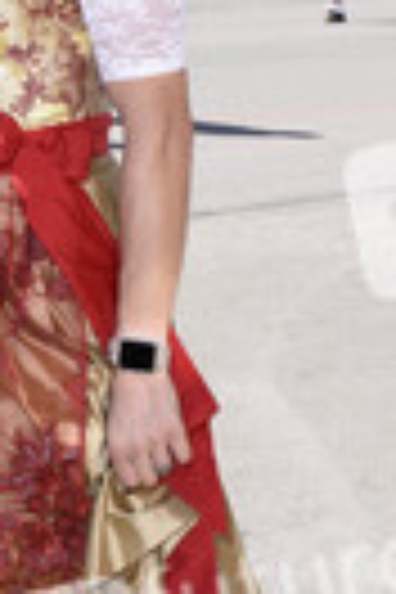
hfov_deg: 12.5
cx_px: -194
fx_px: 1724
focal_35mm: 105
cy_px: 418
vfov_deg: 19.5
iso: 160
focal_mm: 23
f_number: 9
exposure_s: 1/160
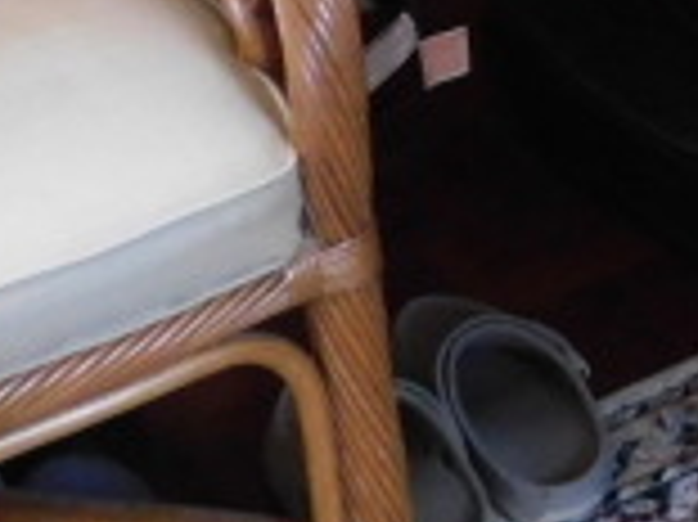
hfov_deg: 14.4
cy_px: -400
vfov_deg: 11.6
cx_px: 1301
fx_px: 2398
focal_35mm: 119
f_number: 3
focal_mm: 4
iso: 400
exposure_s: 1/15
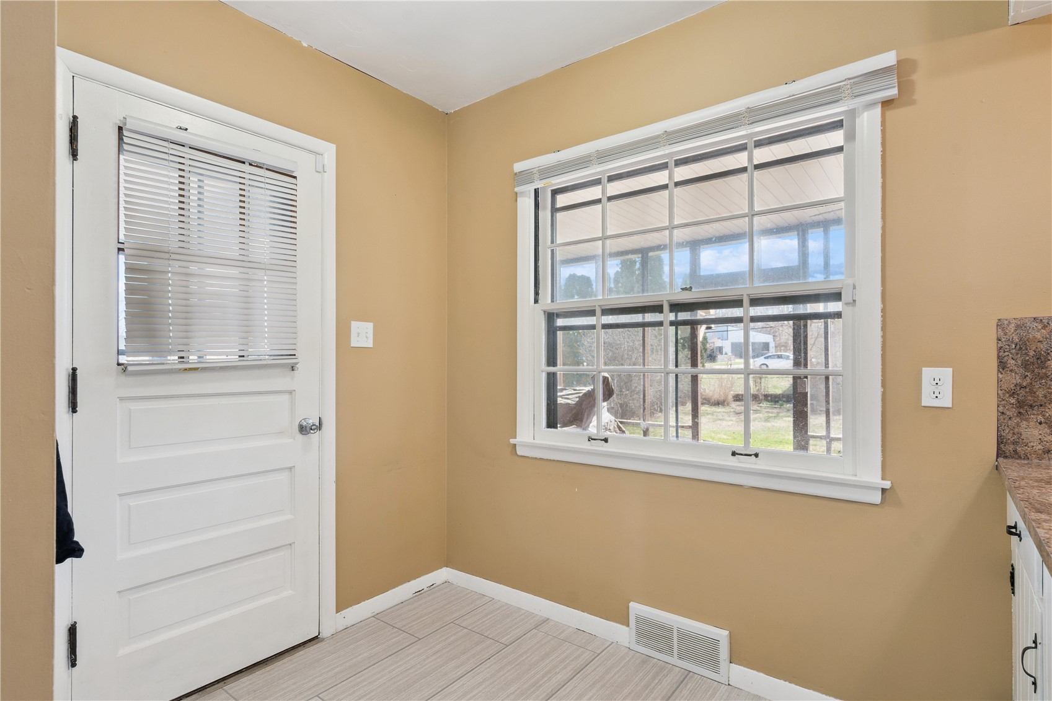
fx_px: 526
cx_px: 526
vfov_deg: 67.4
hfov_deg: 90.0
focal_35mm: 18
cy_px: 350
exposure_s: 1/30
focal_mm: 18
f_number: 8
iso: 400
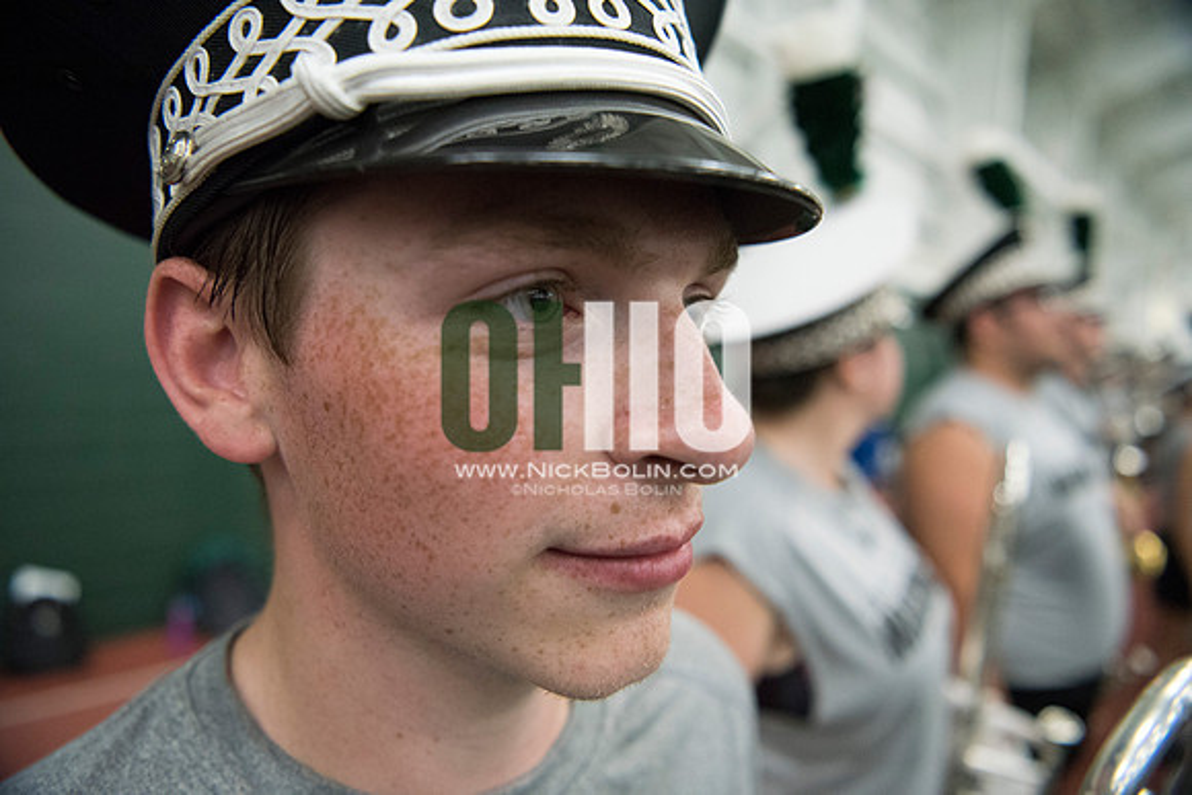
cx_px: 596
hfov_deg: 73.7
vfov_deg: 53.2
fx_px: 795
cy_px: 398
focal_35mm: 24
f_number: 3.2
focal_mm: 24
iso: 3200
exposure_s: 1/250
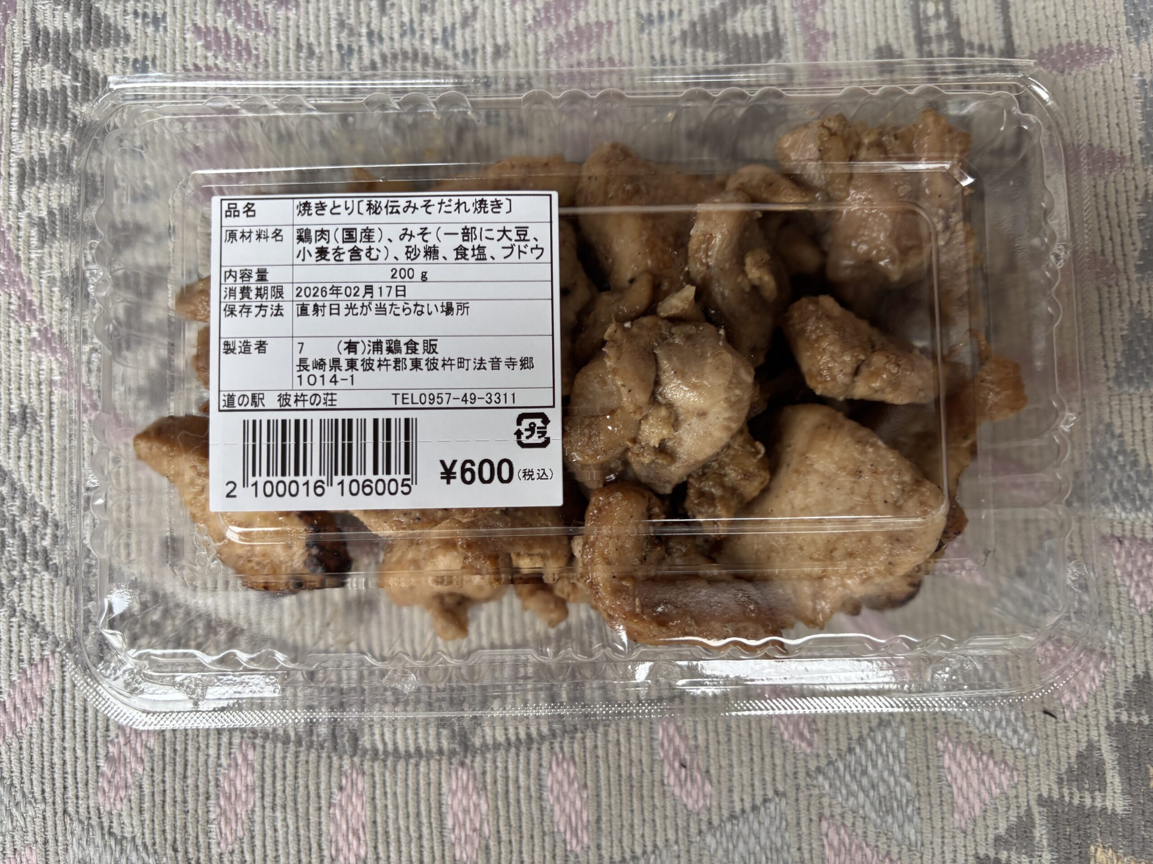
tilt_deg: -86.5
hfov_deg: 67.3
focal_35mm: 26
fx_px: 866
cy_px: 432
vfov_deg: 53.1
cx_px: 576
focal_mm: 5.96
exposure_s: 1/121
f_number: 1.6
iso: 50
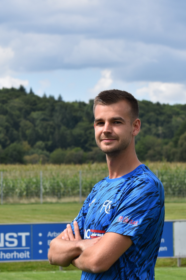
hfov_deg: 7.4
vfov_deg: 11.1
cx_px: 101
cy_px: 129
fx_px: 1432
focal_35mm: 185
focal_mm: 85
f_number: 9
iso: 200
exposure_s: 1/320
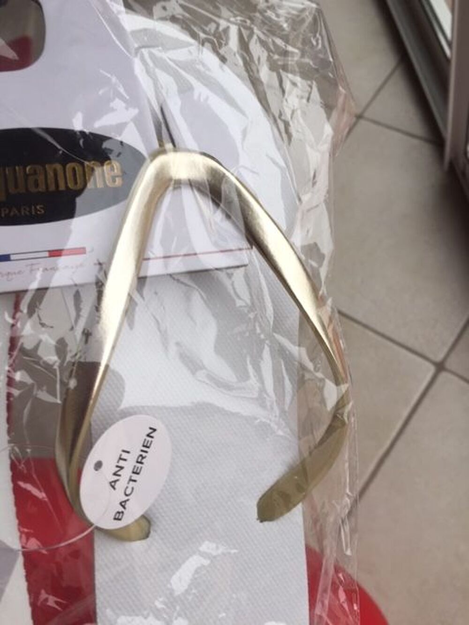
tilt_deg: -59.8
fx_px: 524
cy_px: 312
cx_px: 234
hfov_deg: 48.2
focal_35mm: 29
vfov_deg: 61.7
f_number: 2.2
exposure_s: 1/100
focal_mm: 4.15
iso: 32
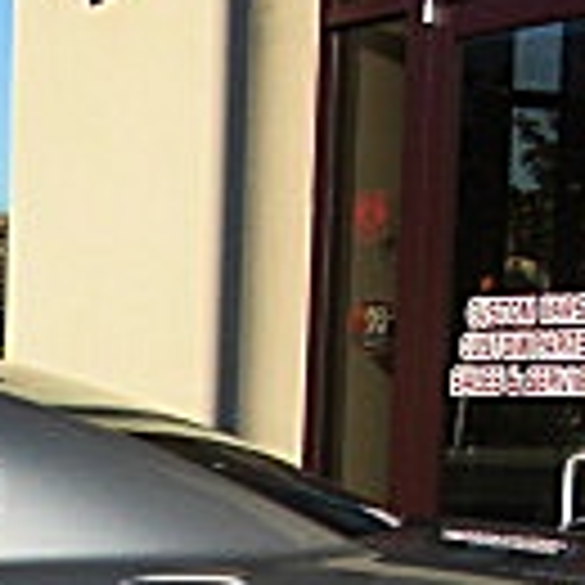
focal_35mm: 157
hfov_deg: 10.4
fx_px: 3002
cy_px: 873
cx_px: -536
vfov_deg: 10.7
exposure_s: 1/1000
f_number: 2.8
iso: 50
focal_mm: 6.3
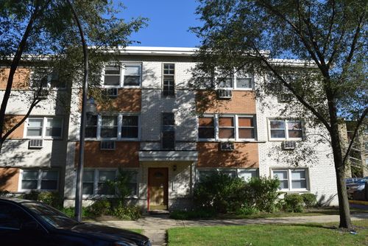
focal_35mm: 27
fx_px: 276
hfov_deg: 67.4
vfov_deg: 48.0
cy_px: 123
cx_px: 184
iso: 200
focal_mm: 18
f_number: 9
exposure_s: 1/320
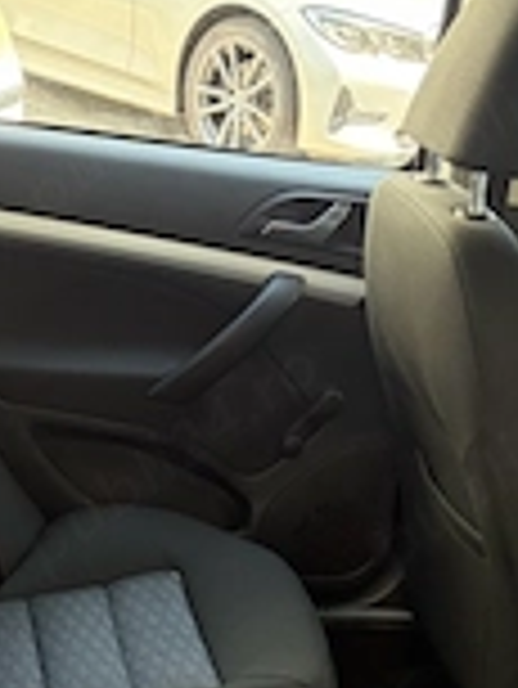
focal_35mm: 68
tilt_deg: -37.6
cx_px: 261
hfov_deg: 21.6
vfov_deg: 25.2
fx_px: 1355
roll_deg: -11.1
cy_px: 863
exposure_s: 1/104
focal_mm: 5.96
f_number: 1.6
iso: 125
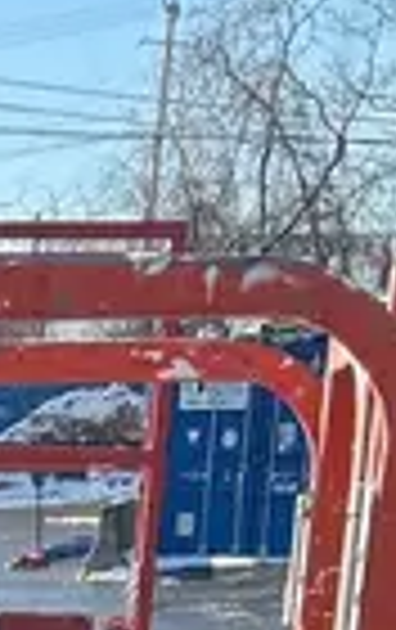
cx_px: -374
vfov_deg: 11.5
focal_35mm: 144
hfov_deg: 8.7
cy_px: 1582
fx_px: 2476
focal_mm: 5.7
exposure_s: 1/1311
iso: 50
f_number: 1.5
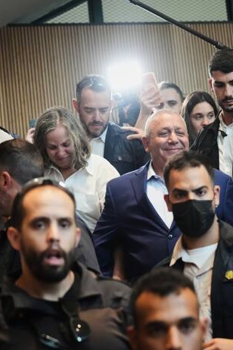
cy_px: 175
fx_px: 1029
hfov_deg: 12.9
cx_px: 189
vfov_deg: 19.3
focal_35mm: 106
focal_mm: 70
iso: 8000
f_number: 2.8
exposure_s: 1/2000
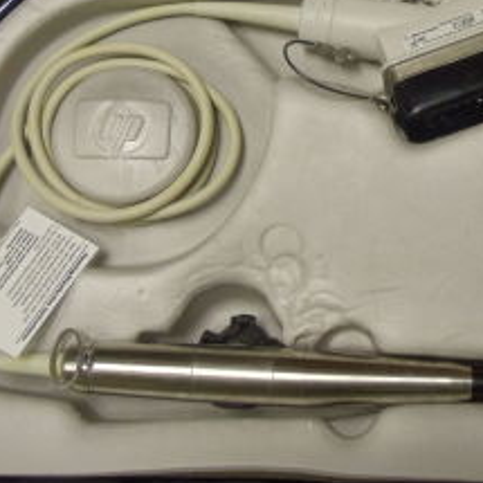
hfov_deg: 20.2
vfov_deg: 20.3
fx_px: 1342
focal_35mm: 85
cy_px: 165
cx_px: 375
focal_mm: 6
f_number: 3.5
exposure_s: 1/30
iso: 400
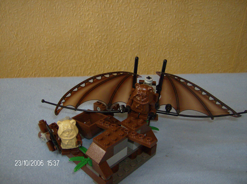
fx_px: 256
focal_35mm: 36
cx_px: 124
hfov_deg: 51.5
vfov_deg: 39.5
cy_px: 92
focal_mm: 6
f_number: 2.8
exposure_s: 1/60
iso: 200
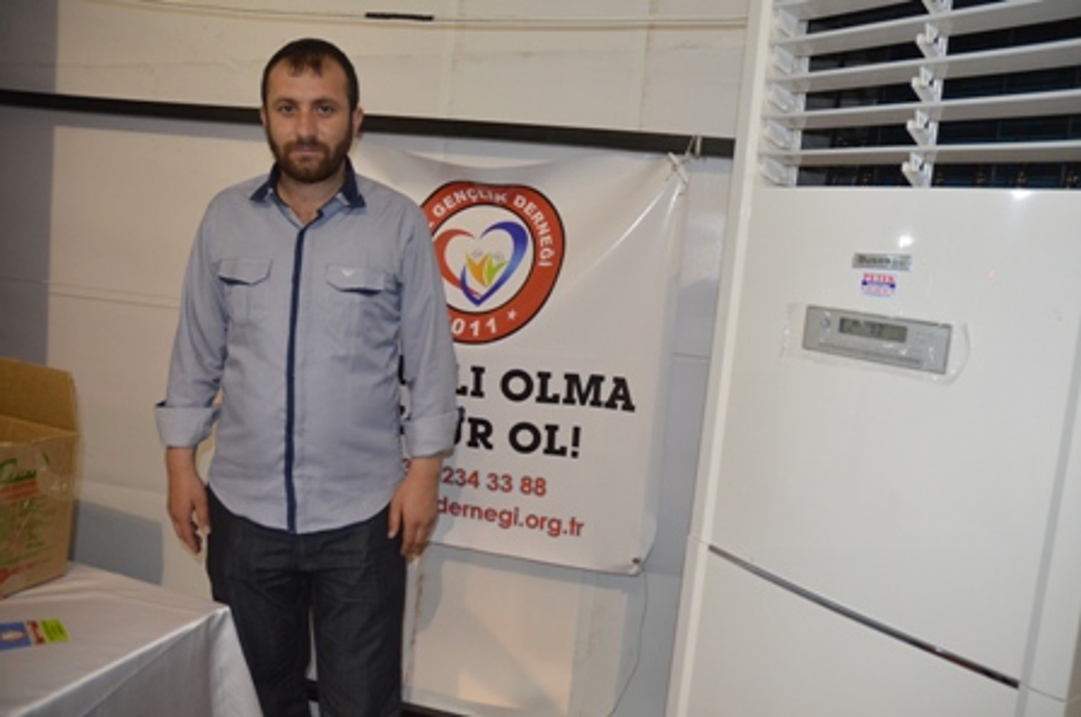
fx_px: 809
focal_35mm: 27
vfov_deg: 47.8
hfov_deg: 67.5
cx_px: 540
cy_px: 358
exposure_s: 1/60
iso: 1600
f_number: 3.5
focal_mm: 18
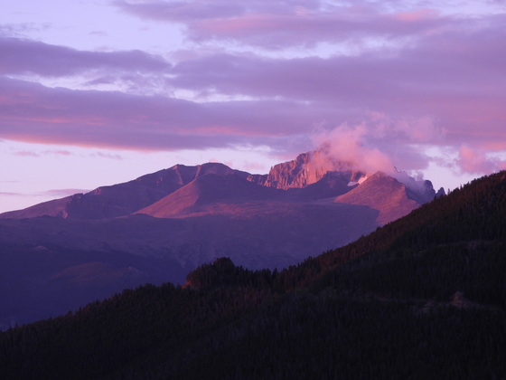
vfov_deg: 8.2
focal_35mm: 180
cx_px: 253
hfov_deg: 11.0
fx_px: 2631
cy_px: 190
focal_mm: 32.2
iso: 220
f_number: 5.3
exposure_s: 1/60
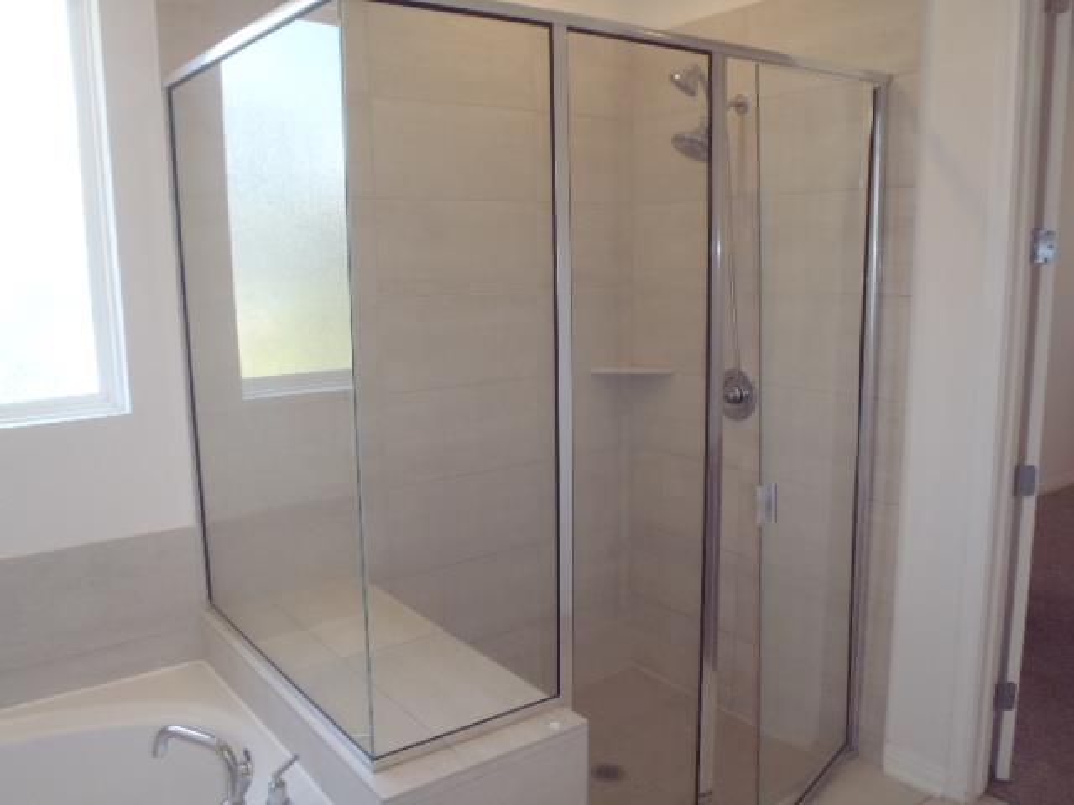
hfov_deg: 63.4
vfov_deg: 49.7
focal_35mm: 28
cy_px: 402
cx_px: 537
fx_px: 869
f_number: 3.9
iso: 250
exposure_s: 1/80
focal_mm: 5
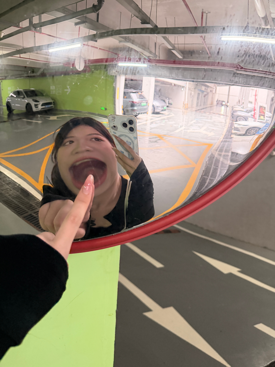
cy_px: 184
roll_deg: -4.1
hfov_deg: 56.8
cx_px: 138
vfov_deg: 71.6
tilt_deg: -1.6
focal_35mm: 24
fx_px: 254
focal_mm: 6.76
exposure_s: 1/50
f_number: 1.78
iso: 640
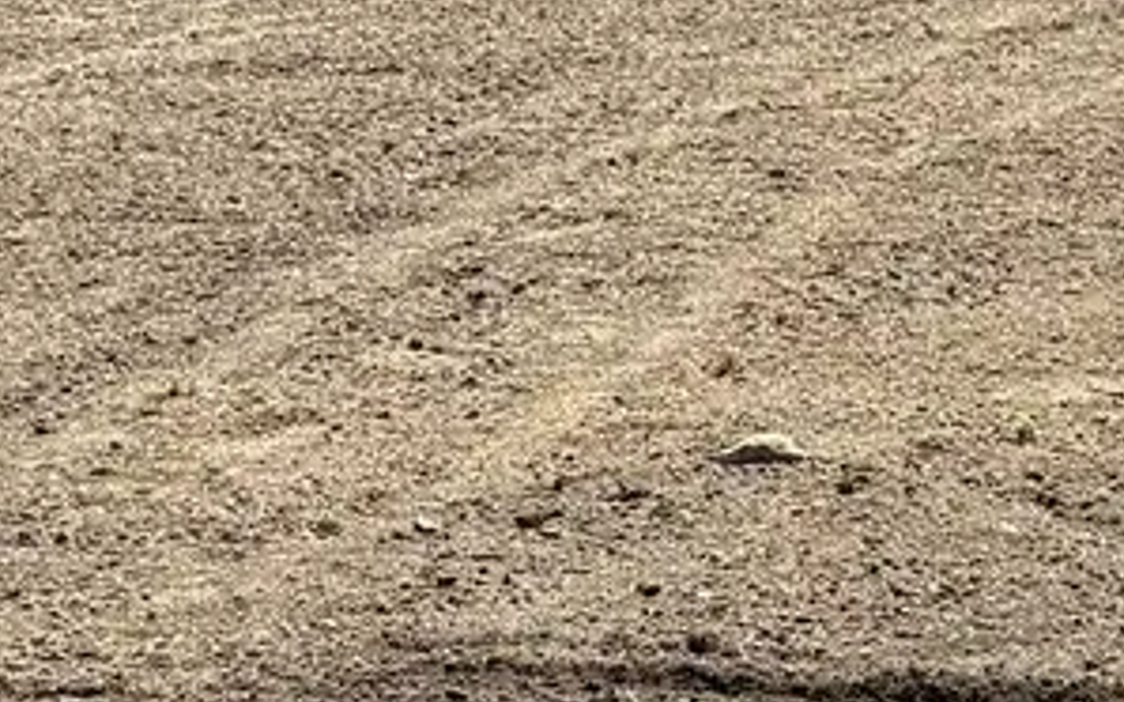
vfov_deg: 11.4
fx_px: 3399
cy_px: 1019
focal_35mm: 111
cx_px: 2218
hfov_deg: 15.3
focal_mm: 5.96
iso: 50
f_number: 1.6
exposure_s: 1/2865
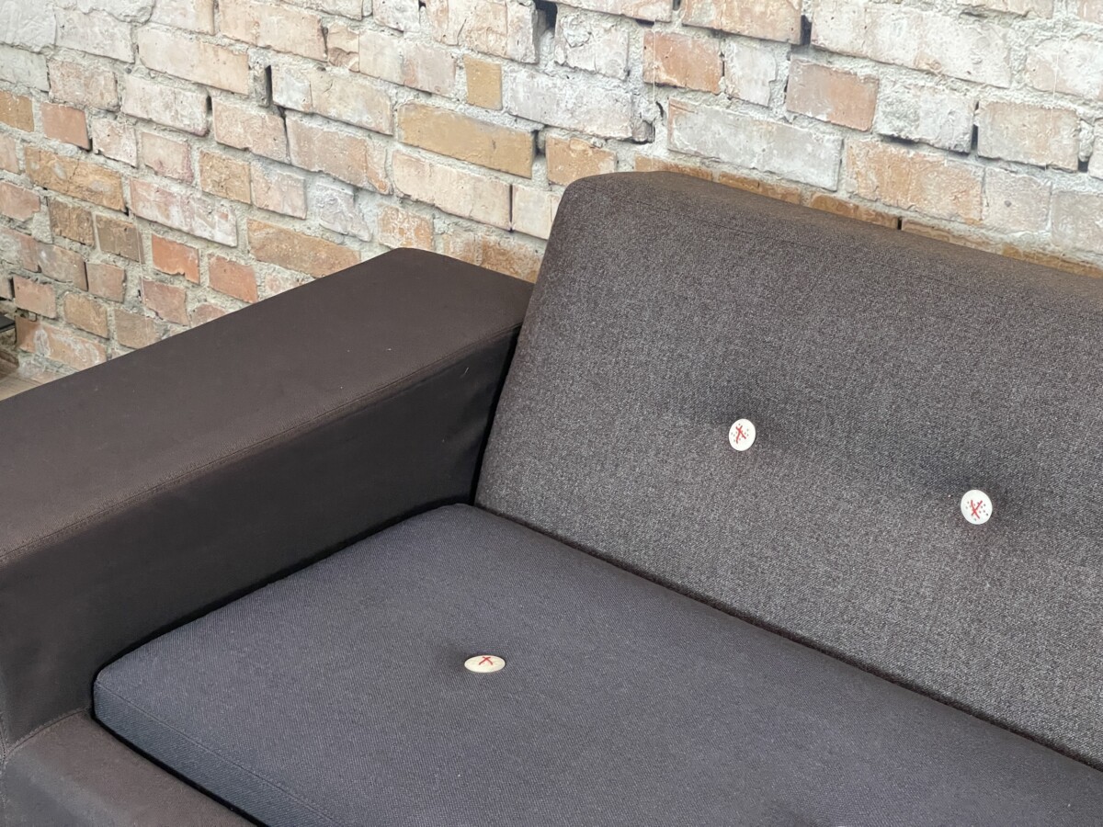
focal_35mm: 64
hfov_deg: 30.3
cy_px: 414
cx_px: 552
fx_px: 2039
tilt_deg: -25.9
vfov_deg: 22.9
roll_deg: +0.4
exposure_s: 1/50
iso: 400
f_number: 2.2
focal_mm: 7.5
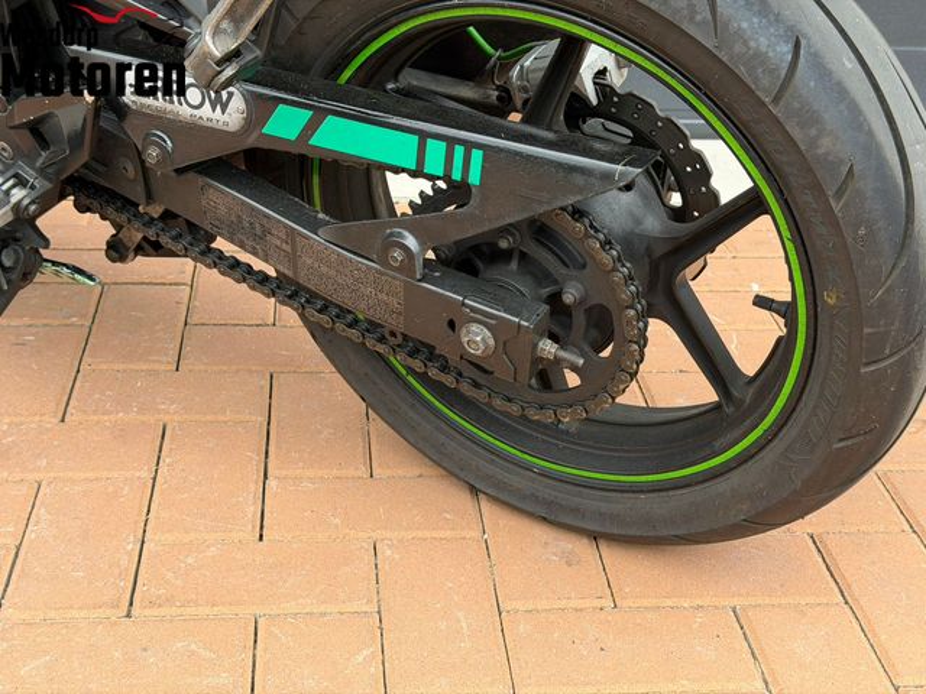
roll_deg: -2.9
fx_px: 1284
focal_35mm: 48
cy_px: 347
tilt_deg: -24.9
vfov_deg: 30.3
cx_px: 463
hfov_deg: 39.7
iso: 64
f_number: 1.78
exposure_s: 1/469
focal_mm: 6.76
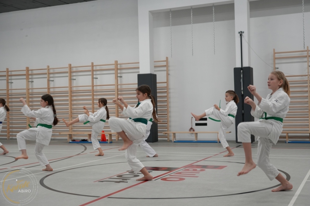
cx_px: 155
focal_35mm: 48
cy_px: 103
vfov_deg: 28.1
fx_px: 413
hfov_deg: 41.1
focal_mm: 48
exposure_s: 1/160
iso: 800
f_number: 4
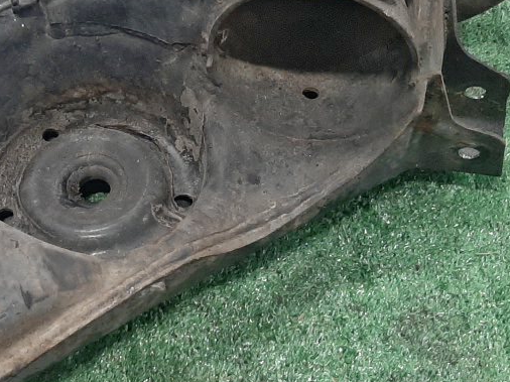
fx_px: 1090
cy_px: 147
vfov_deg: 19.9
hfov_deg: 25.5
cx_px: 45
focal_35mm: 74
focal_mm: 3.93
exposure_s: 1/33
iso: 203
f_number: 1.7
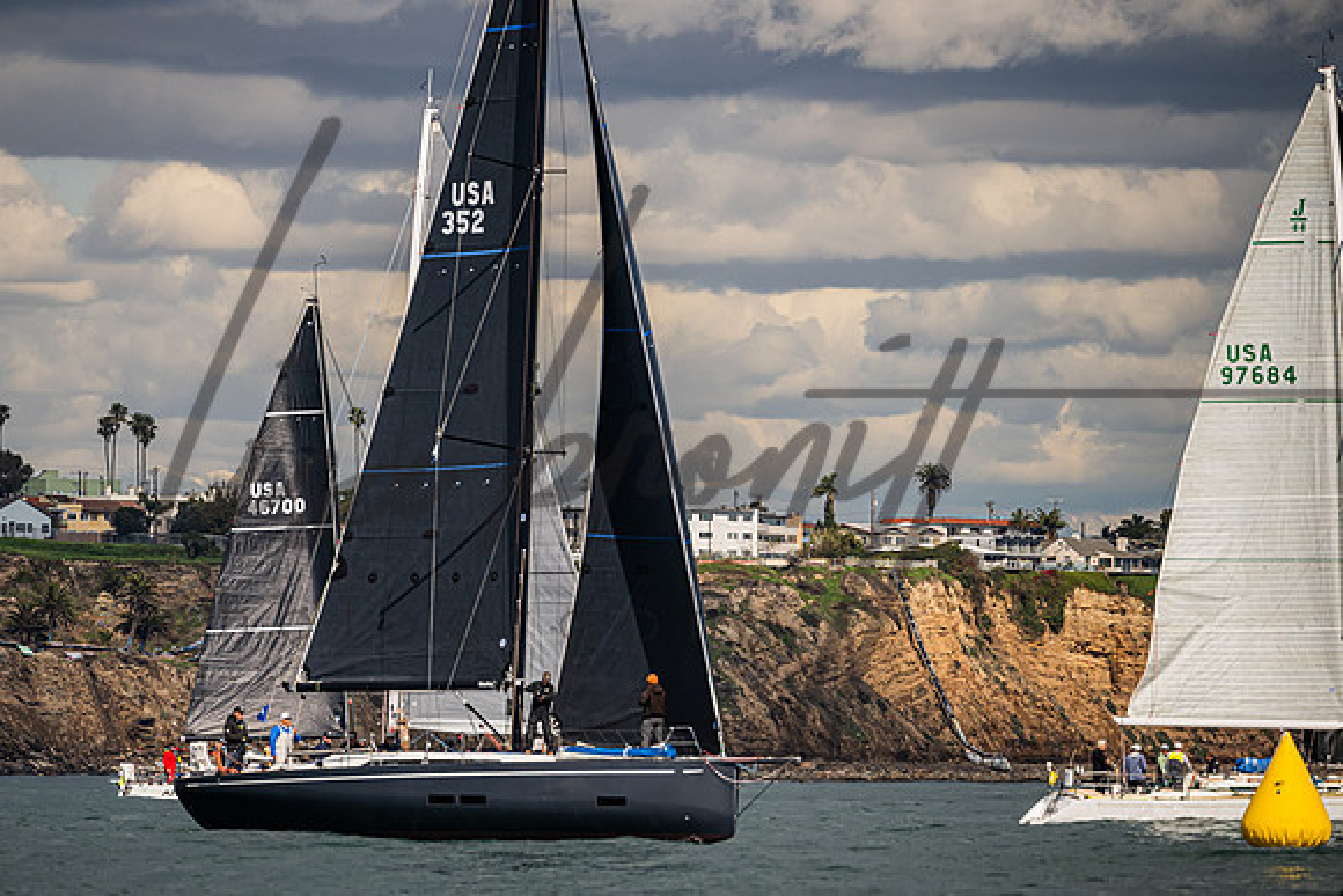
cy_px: 428
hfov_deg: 5.8
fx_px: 13155
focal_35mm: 353
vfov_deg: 3.9
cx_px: 527
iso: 400
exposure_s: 1/4000
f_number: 5.6
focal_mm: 290
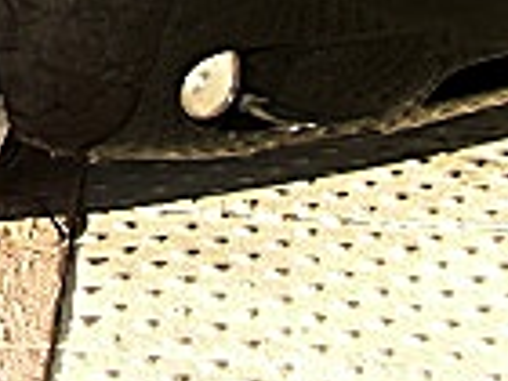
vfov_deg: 8.6
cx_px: -185
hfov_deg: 11.7
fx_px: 2407
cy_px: -381
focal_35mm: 164
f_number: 2.8
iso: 50
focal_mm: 6.3
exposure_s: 1/125
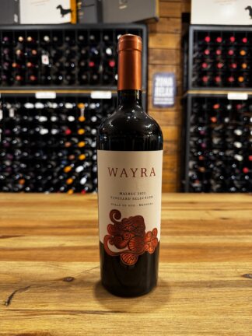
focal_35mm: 24
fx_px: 233
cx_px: 126
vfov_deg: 71.6
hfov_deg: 56.8
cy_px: 168
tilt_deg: -5.5
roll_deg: -0.3
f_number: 1.78
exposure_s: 1/50
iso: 250
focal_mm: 6.76
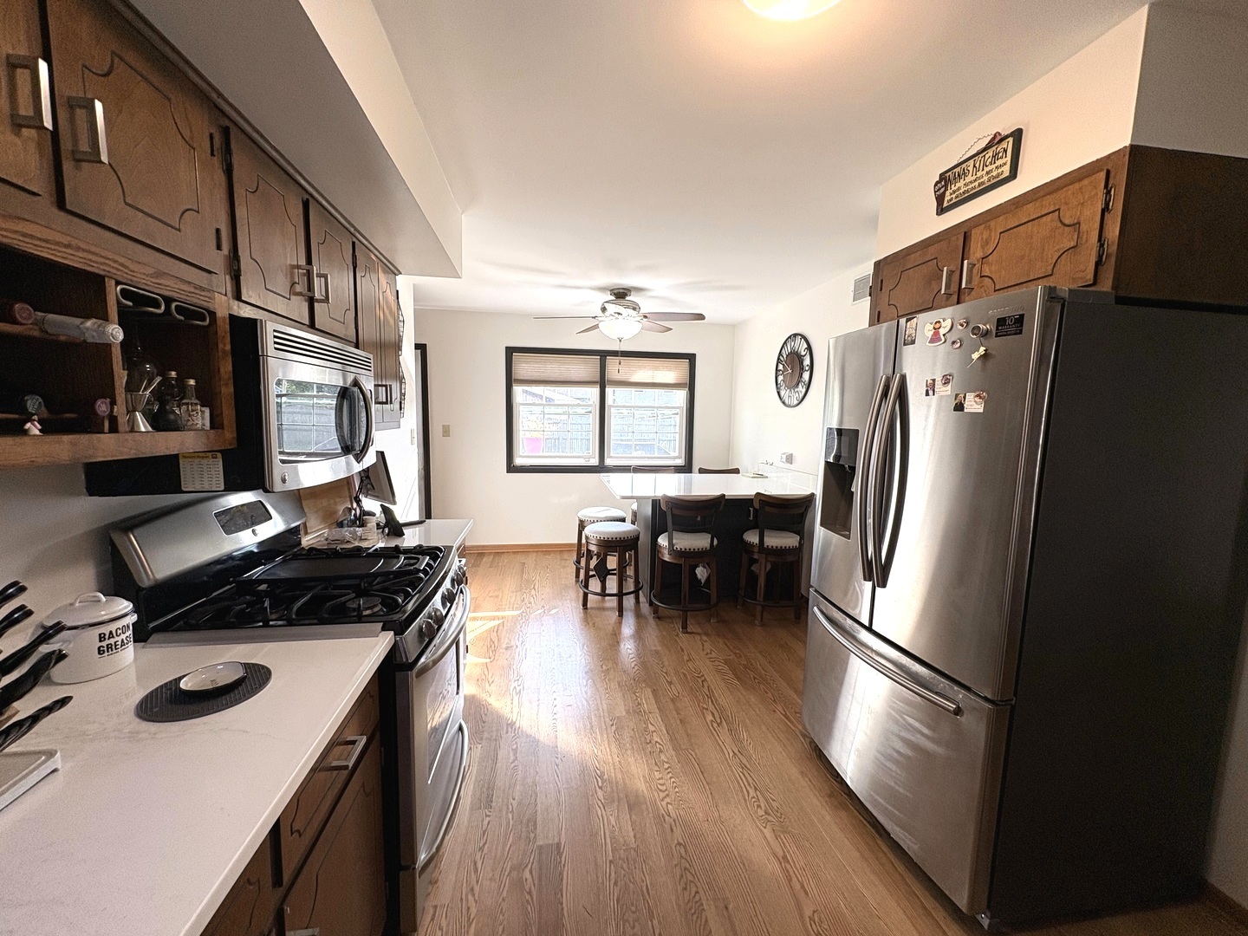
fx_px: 505
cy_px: 468
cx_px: 624
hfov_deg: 102.1
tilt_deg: -5.6
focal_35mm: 14
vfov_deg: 85.7
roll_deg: -1.5
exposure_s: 1/120
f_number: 2.2
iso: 64
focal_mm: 2.22
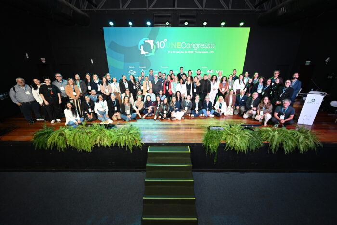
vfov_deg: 81.2
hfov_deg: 104.2
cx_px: 168
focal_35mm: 14
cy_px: 112
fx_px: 131
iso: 1000
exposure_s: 1/160
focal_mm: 14
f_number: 2.8
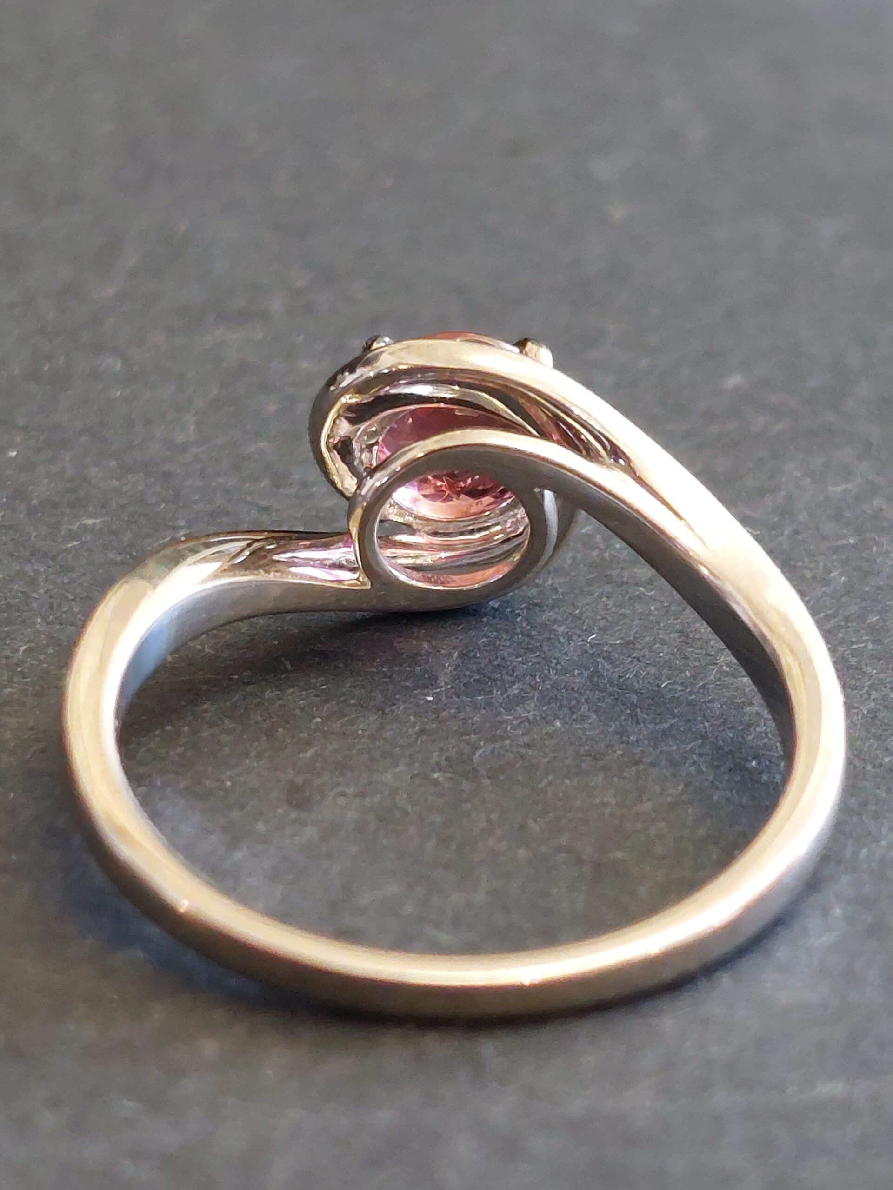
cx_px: 446
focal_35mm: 25
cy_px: 595
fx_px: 860
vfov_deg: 69.4
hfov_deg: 54.9
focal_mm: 5.23
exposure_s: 1/50
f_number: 1.8
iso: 200
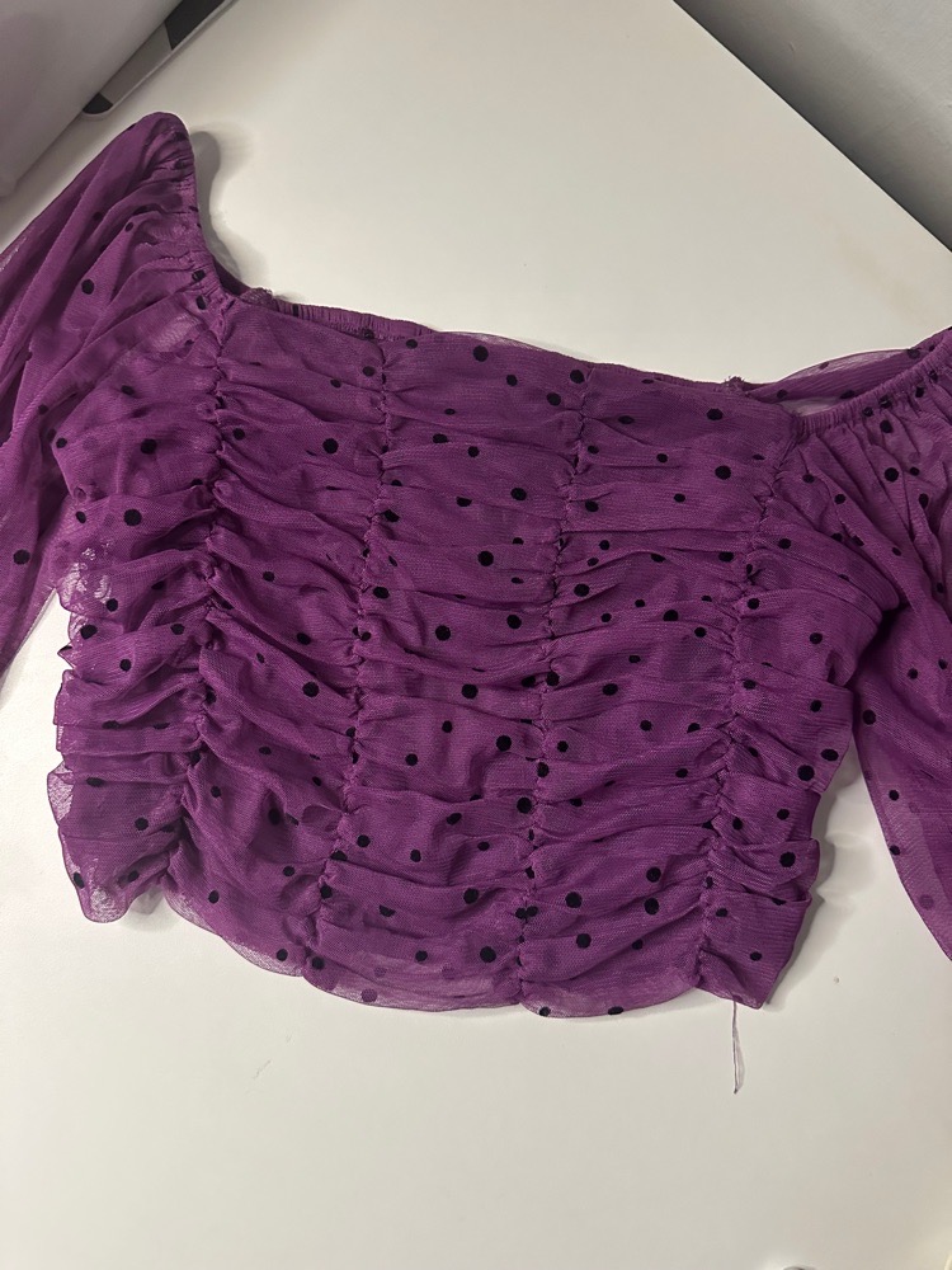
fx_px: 880
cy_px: 635
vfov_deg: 71.6
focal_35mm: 24
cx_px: 476
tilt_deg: -82.2
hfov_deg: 56.8
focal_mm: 6.86
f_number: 1.78
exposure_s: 1/60
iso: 800
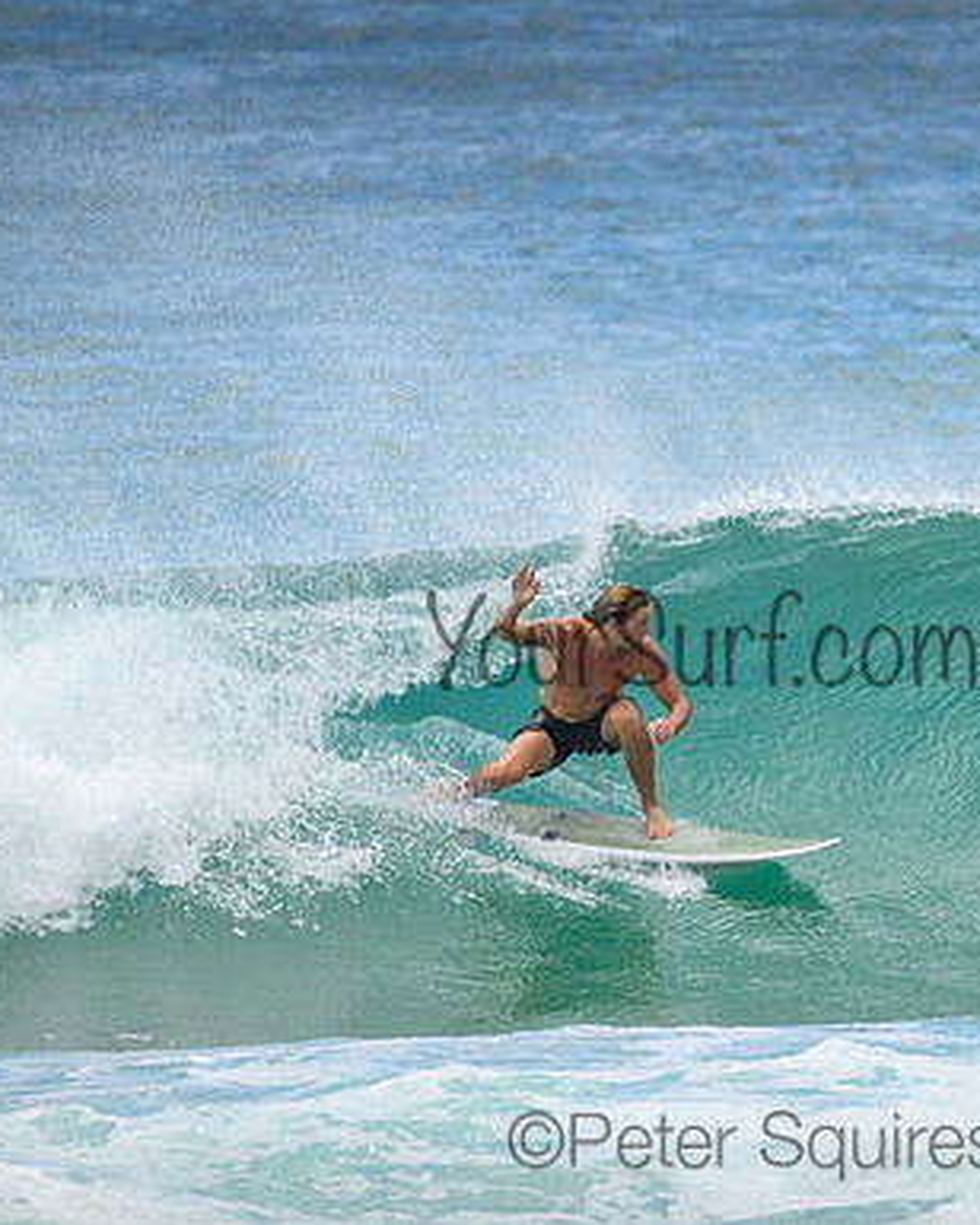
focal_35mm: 1132
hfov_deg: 1.4
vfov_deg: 1.7
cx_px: 754
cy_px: 612
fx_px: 41041
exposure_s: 1/3200
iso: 1600
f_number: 11
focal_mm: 800
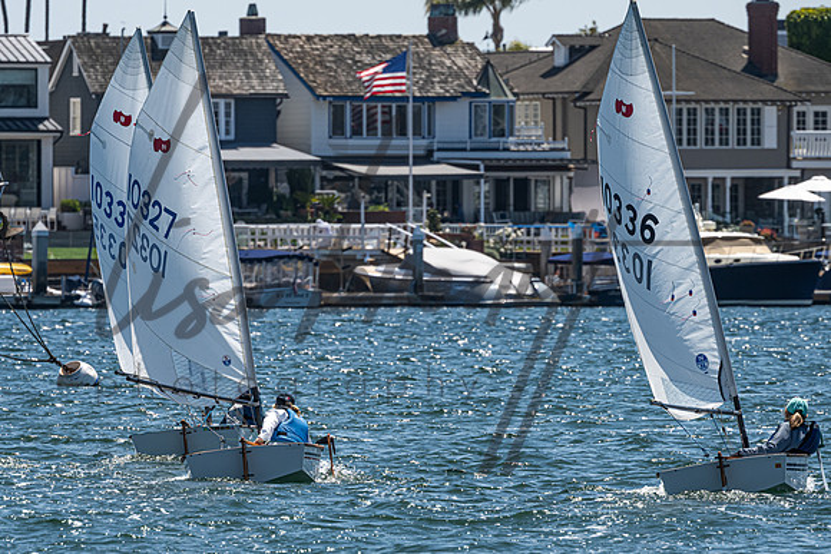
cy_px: 364
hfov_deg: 3.8
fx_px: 12408
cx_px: 277
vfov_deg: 2.6
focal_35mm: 537
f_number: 11
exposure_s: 1/800
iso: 400
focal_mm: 400
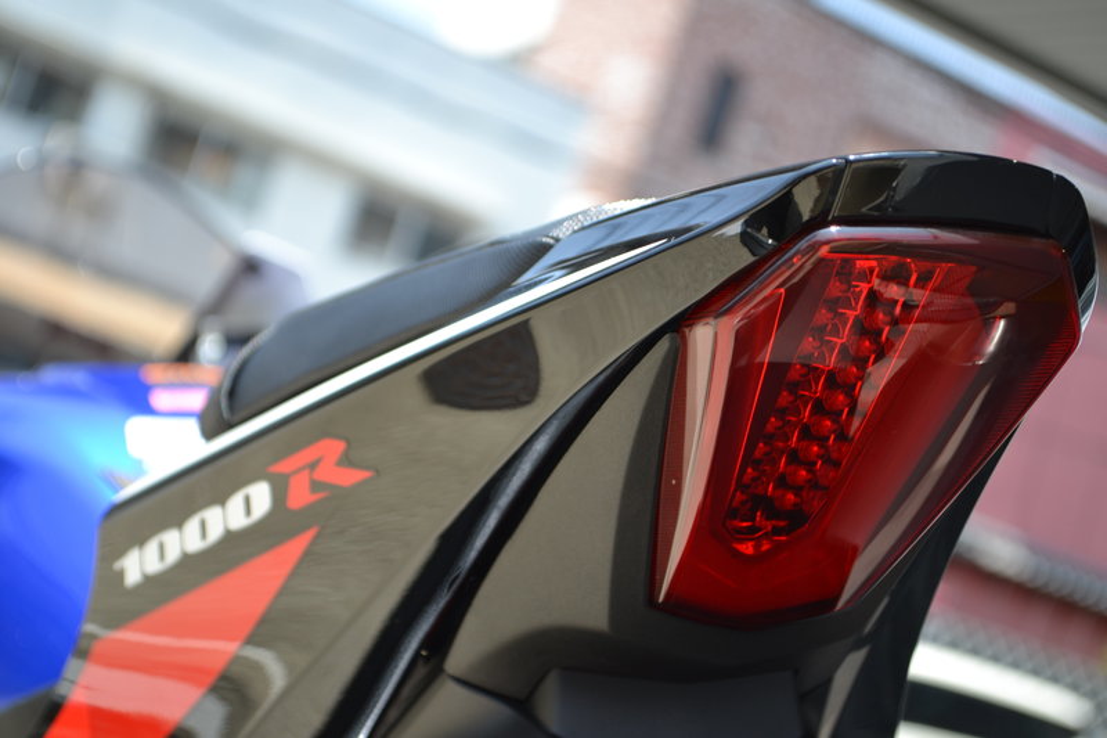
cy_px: 369
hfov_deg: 24.6
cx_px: 554
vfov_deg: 16.5
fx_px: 2536
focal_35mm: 82
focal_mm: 55
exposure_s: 1/125
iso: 110
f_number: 5.6
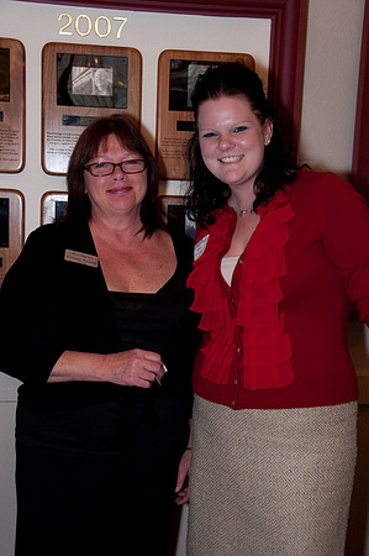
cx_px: 184
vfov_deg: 36.9
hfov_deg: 25.0
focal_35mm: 54
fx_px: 832
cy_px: 278
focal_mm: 36
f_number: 6.3
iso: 640
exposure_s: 1/60
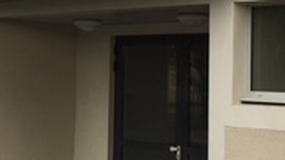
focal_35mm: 111
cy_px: 0
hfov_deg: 19.0
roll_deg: -1.5
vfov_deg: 10.8
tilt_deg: +7.3
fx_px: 838
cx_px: 34
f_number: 2.2
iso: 25
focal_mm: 4.15
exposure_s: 1/420
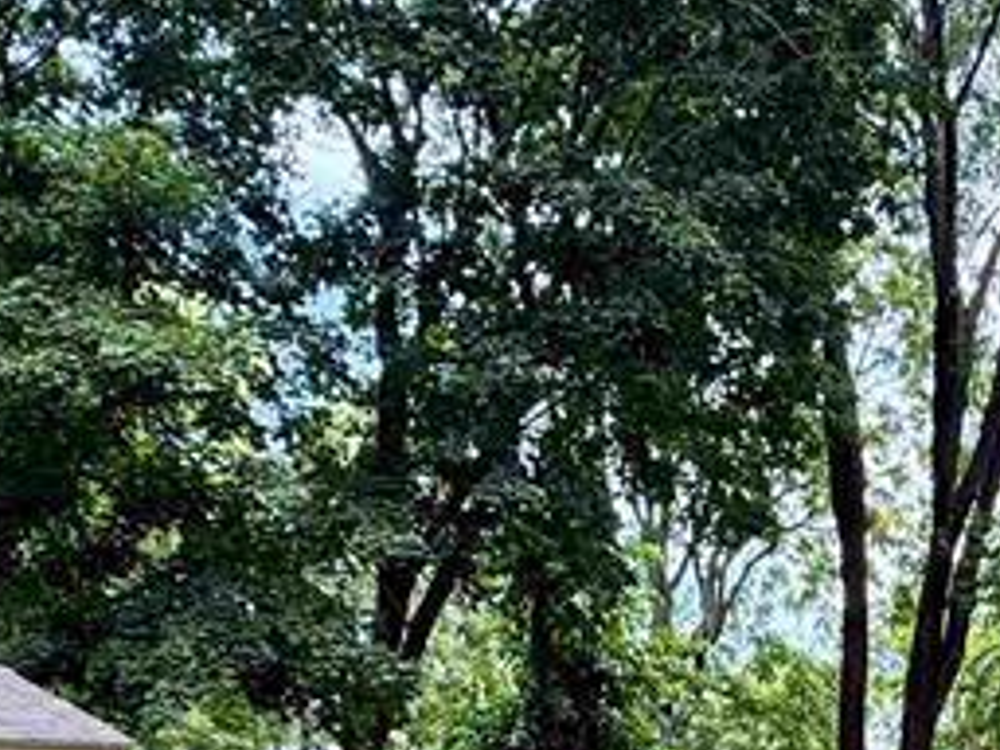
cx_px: 1000
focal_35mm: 56
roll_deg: +1.0
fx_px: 1618
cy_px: 934
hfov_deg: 31.7
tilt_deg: -3.7
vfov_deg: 23.5
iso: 64
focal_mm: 2.22
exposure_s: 1/166
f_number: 2.2
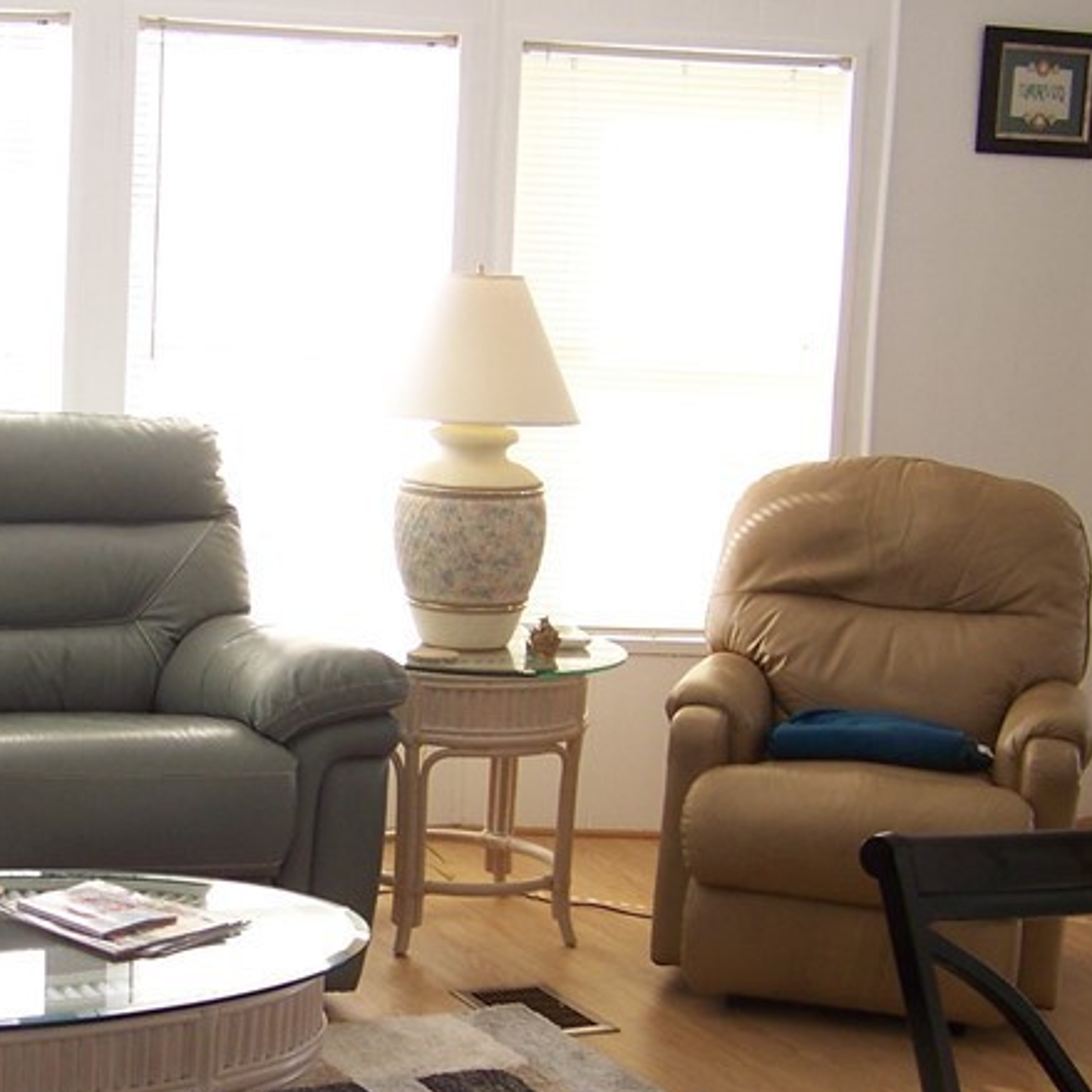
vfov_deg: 23.3
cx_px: 164
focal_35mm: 74
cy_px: 730
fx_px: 2641
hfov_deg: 22.9
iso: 64
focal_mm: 5.85
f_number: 2.8
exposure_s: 1/30
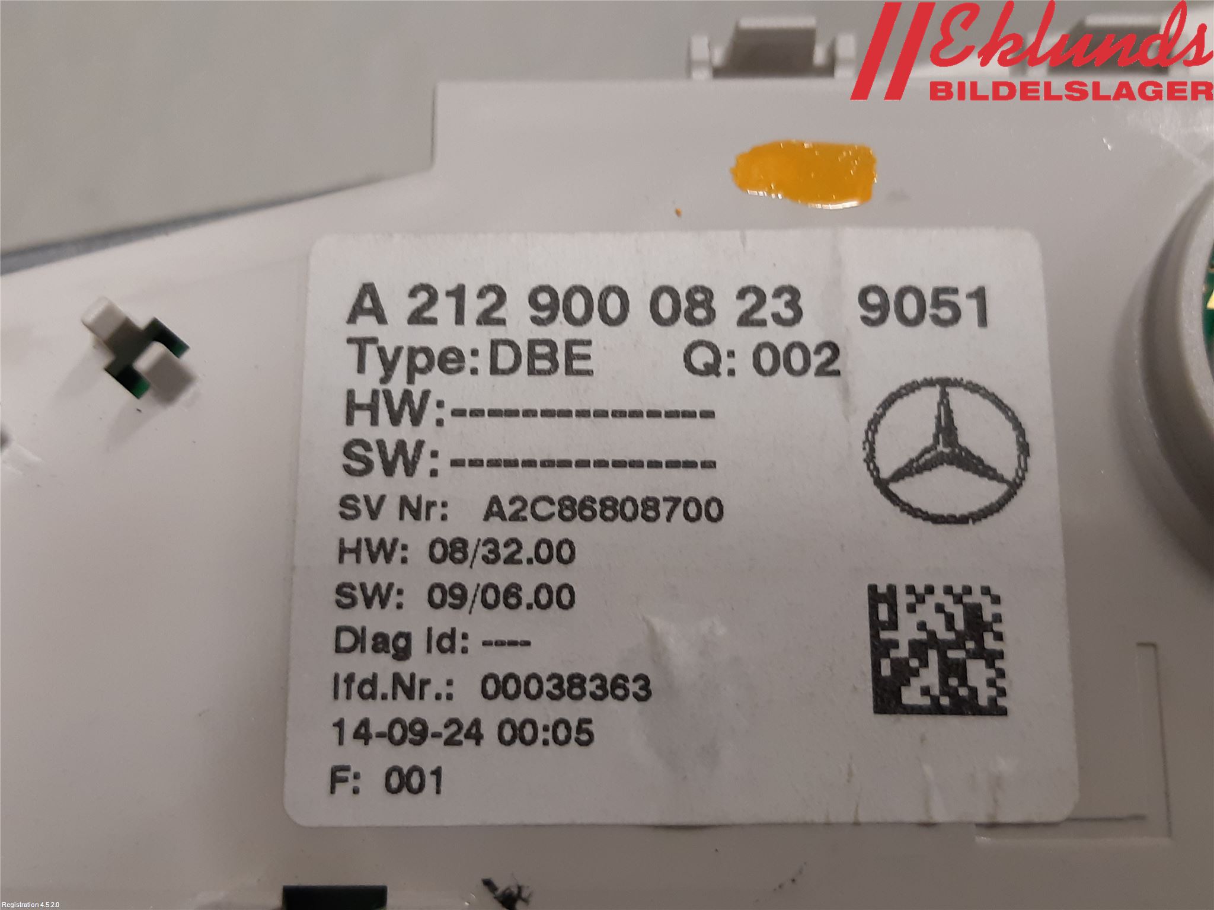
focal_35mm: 26
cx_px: 607
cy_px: 455
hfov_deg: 67.3
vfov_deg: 53.1
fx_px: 912
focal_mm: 3.93
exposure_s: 1/50
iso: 125
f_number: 1.7
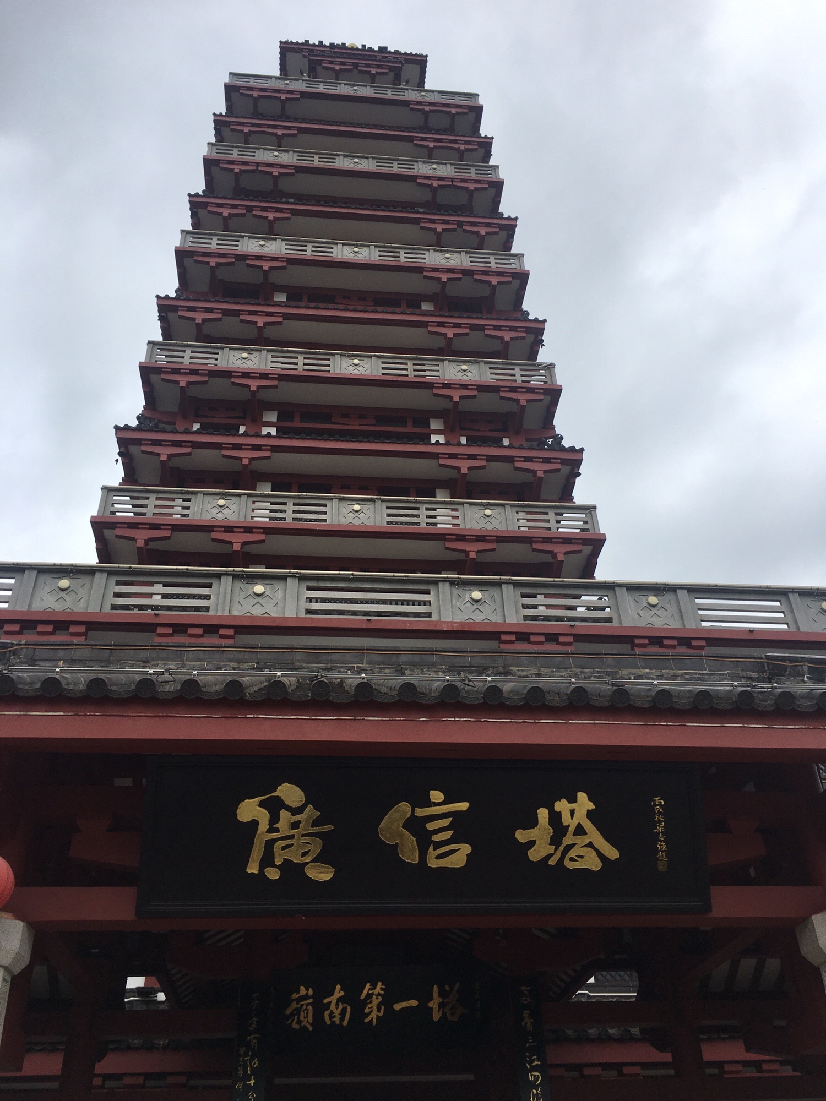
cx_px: 413
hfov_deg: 48.2
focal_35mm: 29
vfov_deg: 61.7
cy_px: 550
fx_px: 923
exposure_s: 1/777
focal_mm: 4.15
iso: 25
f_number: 2.2
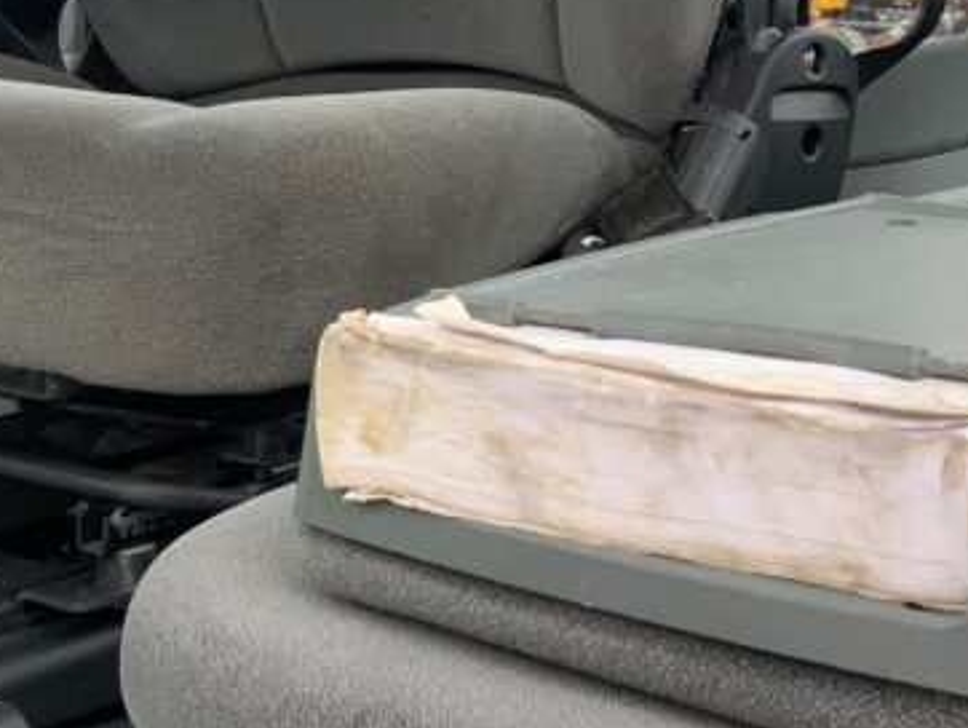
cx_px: 580
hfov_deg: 23.8
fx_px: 2295
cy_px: 153
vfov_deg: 17.9
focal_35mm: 82
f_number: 1.8
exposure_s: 1/171
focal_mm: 3
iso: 16
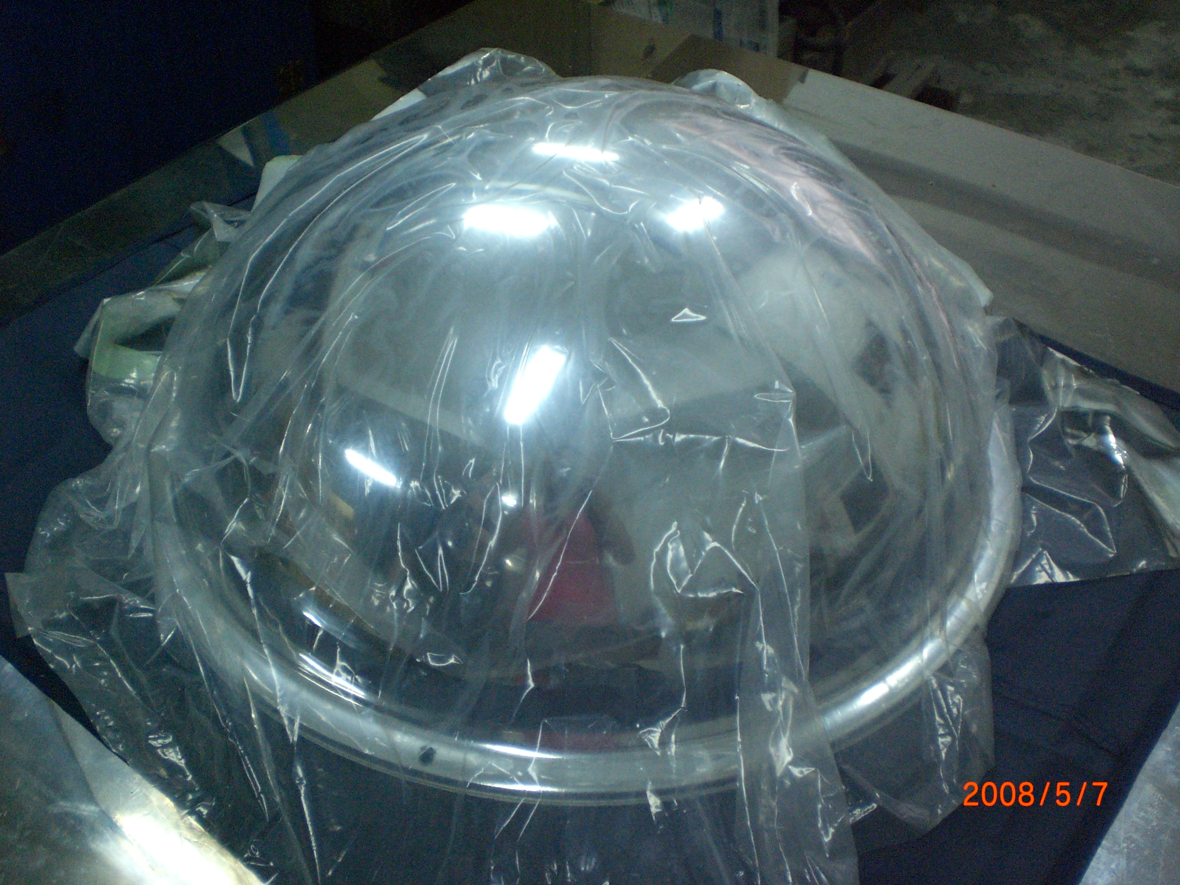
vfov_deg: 37.7
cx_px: 590
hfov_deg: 49.0
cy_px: 442
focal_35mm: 38
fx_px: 1295
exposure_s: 1/100
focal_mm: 6.3
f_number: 3.1
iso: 400
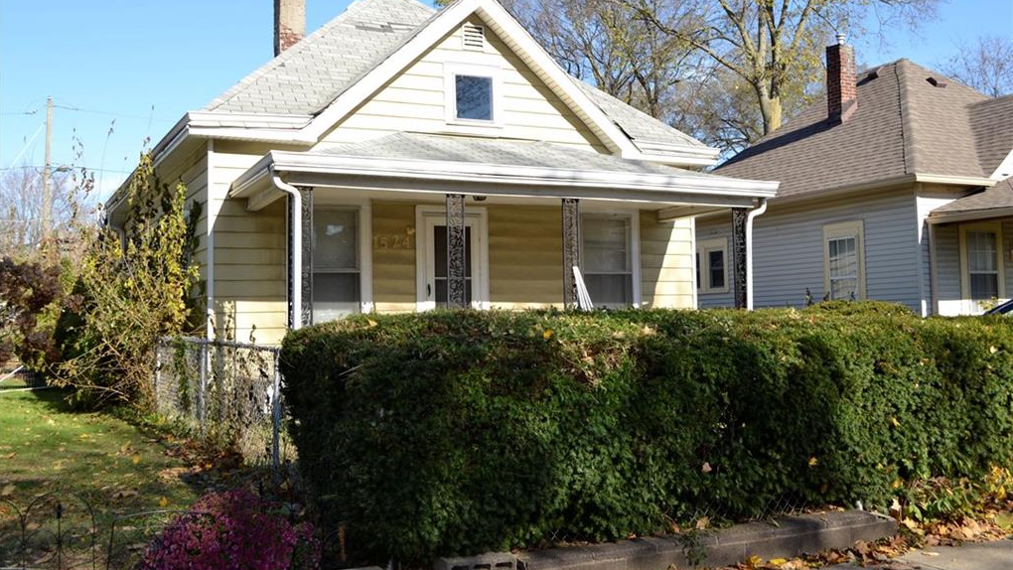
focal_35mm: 41
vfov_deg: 29.0
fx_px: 1101
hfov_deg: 49.4
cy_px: 234
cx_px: 506
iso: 100
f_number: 7.1
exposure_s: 1/200
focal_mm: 26
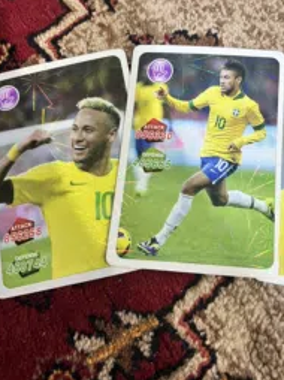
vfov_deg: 45.4
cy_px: 142
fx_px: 449
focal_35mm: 41
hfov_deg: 34.5
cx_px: 203
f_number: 1.5
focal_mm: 5.7
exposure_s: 1/60
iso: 250
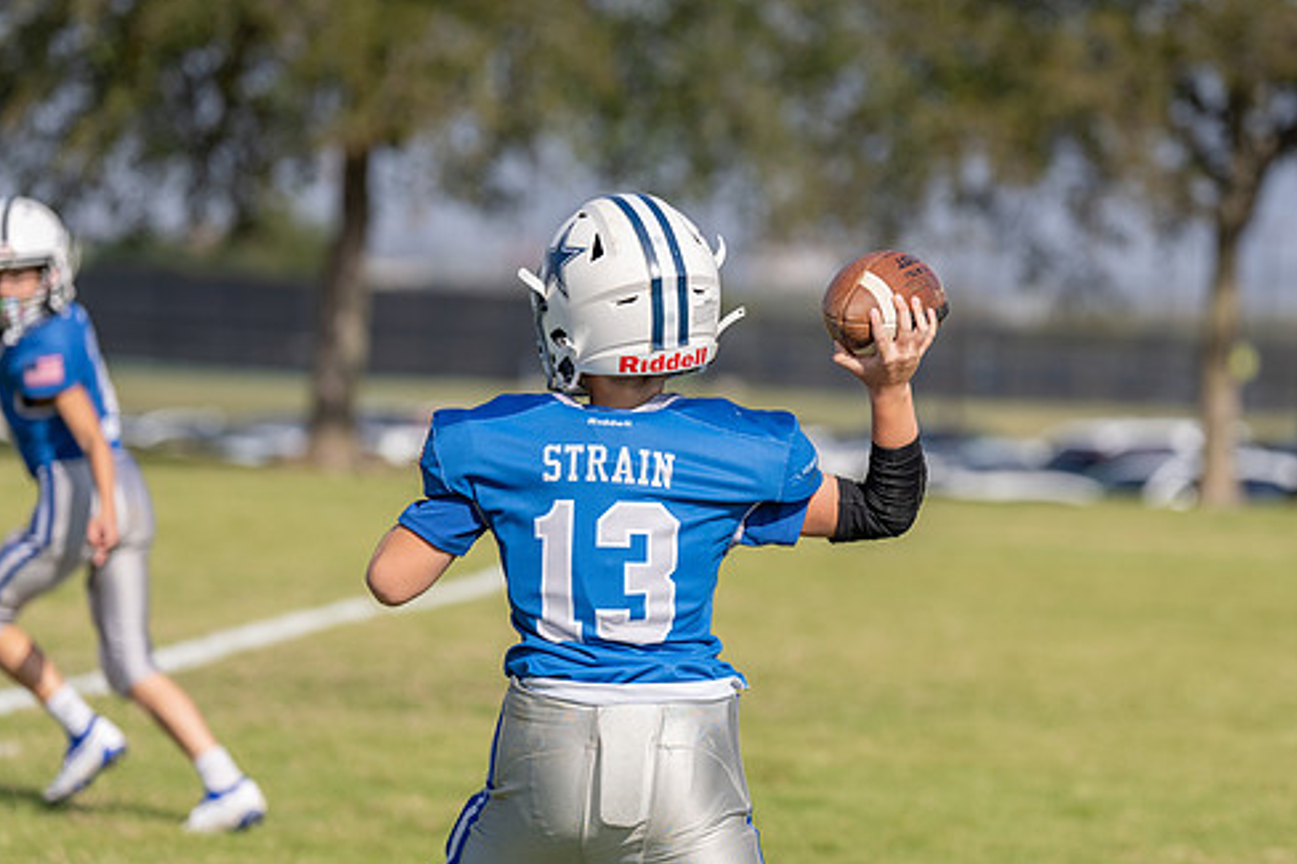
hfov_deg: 9.9
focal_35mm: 207
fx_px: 7455
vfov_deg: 6.6
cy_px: 411
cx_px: 750
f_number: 2.8
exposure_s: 1/2500
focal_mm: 136
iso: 100
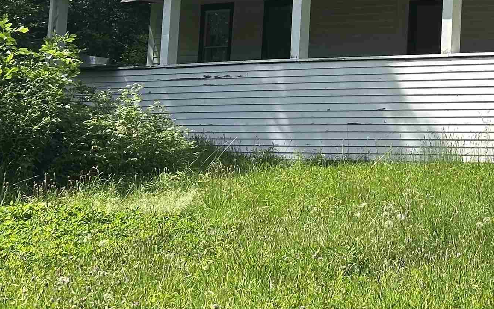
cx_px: 547
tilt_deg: +9.3
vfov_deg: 11.0
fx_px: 1575
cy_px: -37
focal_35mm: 117
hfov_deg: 17.2
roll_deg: -1.4
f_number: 1.78
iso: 64
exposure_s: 1/2304
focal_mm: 6.86
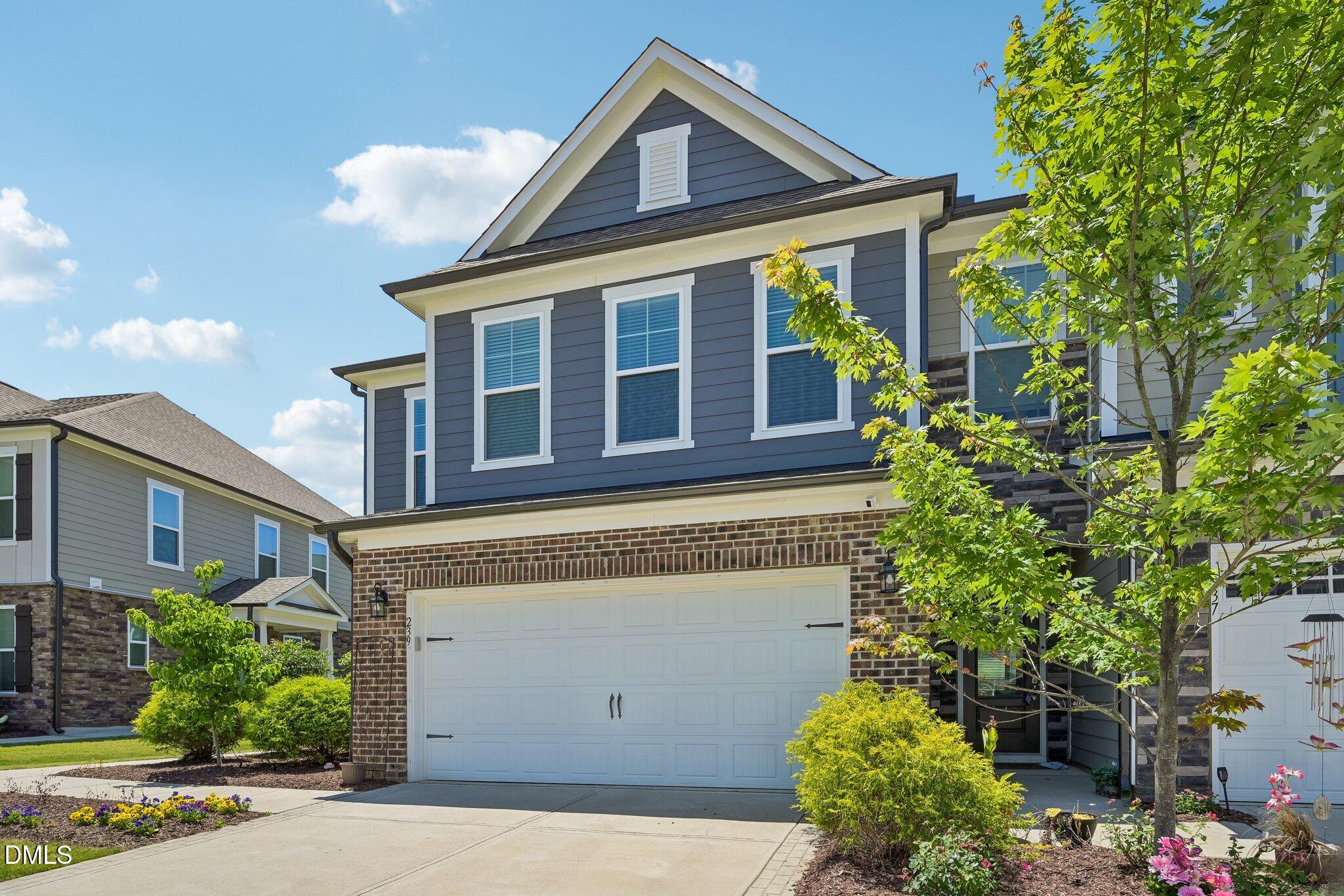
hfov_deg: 85.4
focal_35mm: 20
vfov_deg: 63.2
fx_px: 728
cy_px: 448
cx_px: 672
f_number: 8
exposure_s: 1/250
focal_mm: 19.5
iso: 100
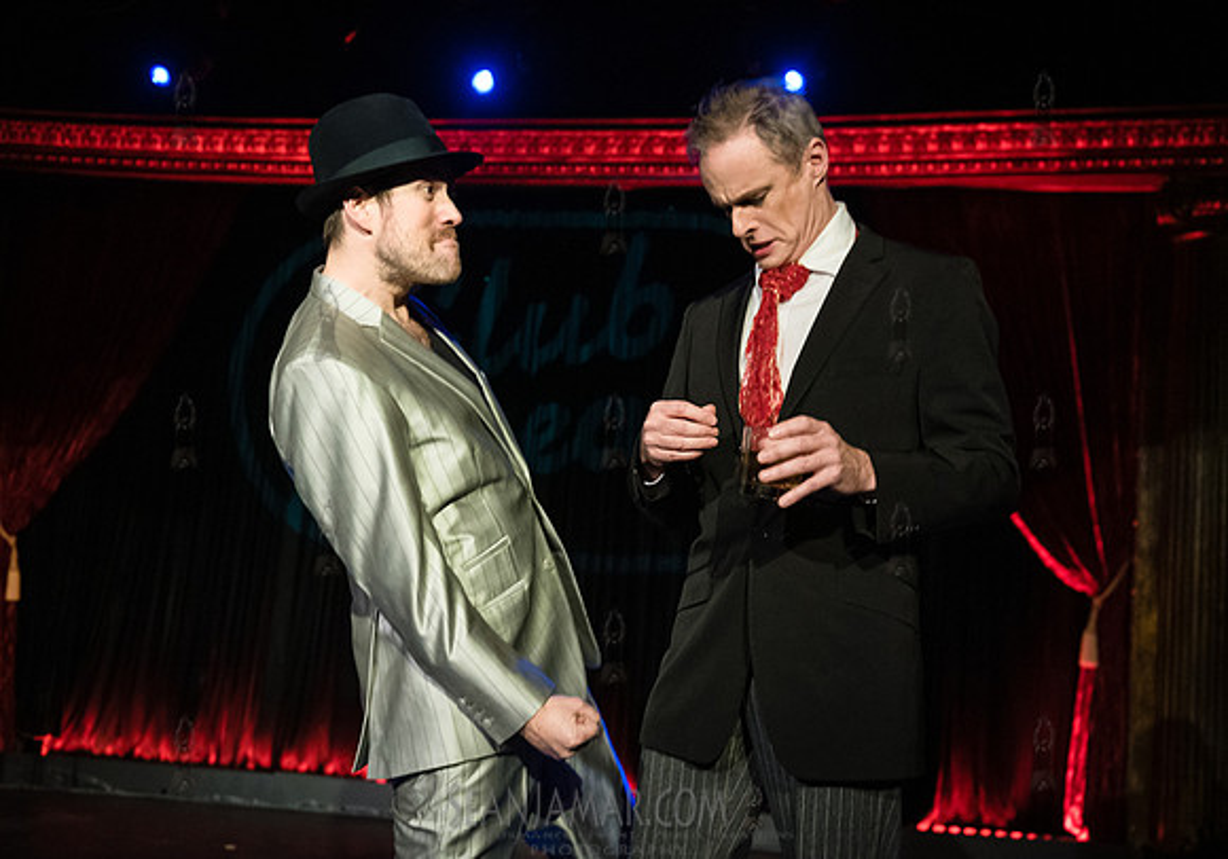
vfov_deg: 34.3
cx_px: 583
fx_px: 1390
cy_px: 477
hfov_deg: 47.6
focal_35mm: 40
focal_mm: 35
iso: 4000
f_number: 3.2
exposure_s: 1/320
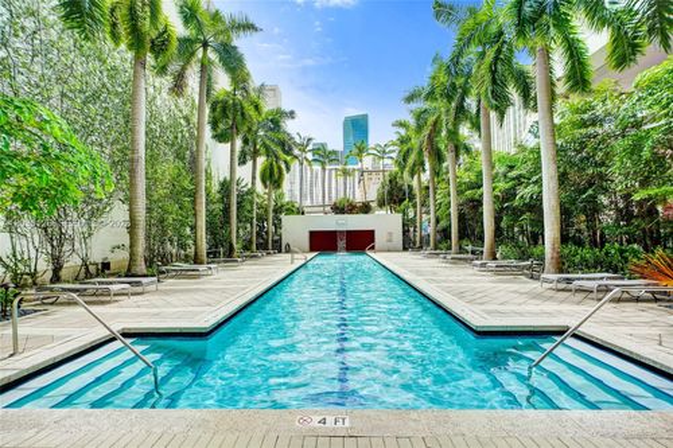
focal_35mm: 16
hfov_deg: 96.8
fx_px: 299
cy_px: 224
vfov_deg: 73.7
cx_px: 336
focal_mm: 16
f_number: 5
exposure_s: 1/400
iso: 100
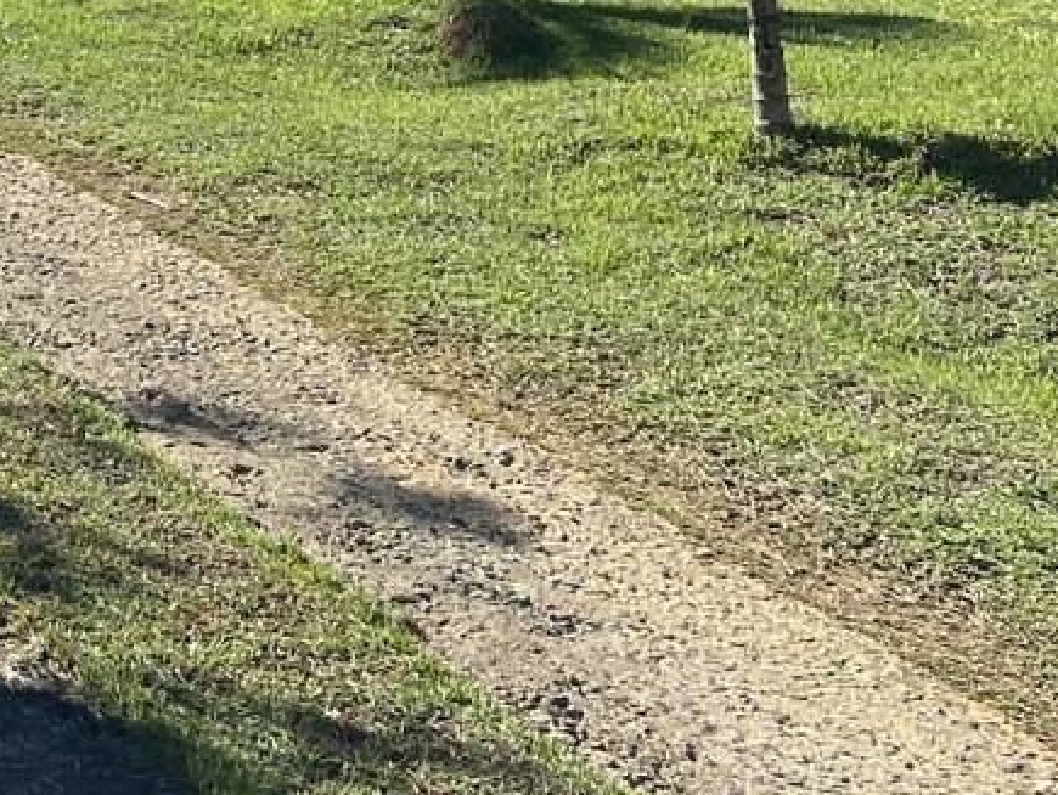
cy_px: -379
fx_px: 2631
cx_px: -618
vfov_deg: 15.9
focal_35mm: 86
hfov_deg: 19.3
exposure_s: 1/1866
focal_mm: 4.25
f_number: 1.8
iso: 32
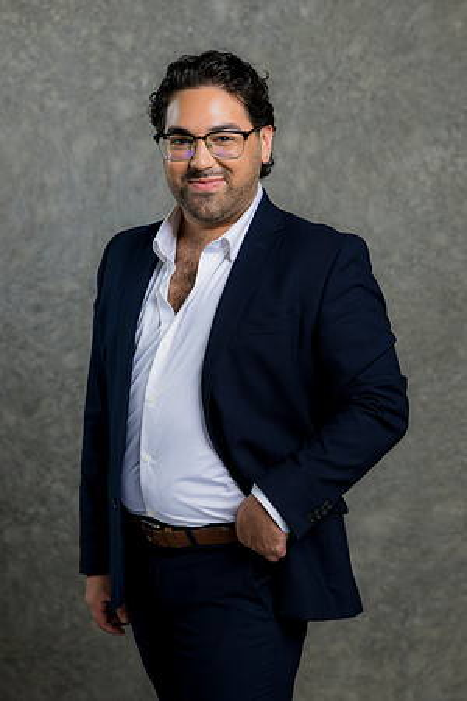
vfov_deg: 23.9
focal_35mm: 85
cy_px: 350
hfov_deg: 16.1
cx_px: 234
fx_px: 1654
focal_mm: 85
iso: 125
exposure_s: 1/200
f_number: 5
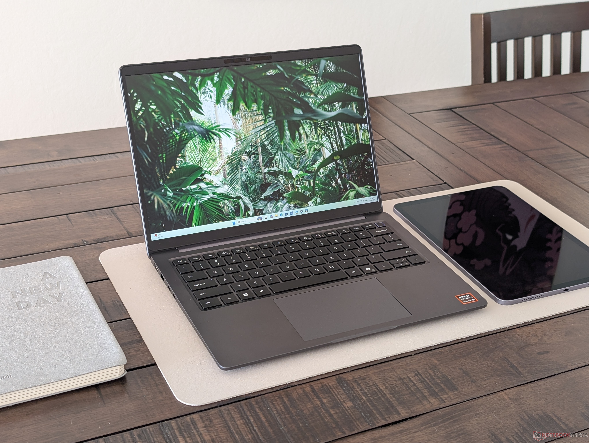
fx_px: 835
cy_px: 222
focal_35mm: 49
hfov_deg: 38.9
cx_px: 294
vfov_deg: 29.7
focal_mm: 6.9
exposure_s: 1/23.8
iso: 49
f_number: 1.68
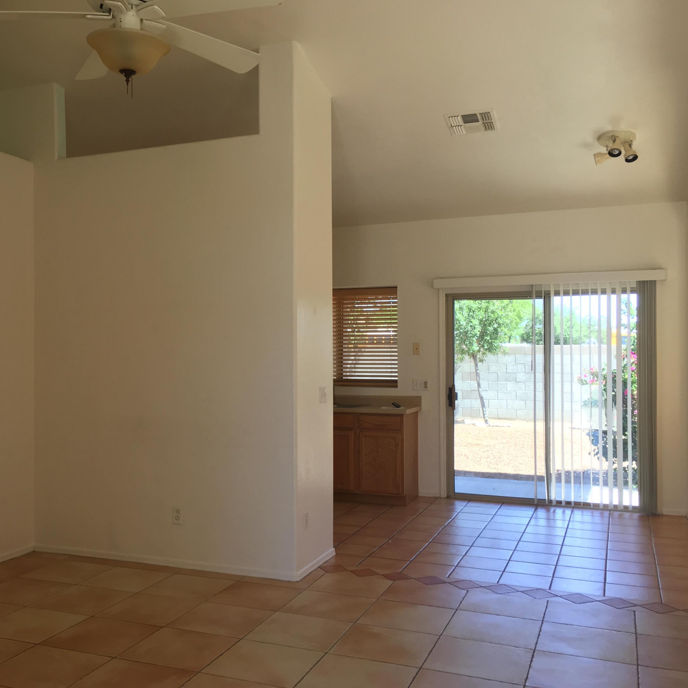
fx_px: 787
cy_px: 349
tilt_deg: -0.2
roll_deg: +0.9
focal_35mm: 35
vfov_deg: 47.2
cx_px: 261
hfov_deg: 46.8
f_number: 2.2
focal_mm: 4.15
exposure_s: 1/60
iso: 32
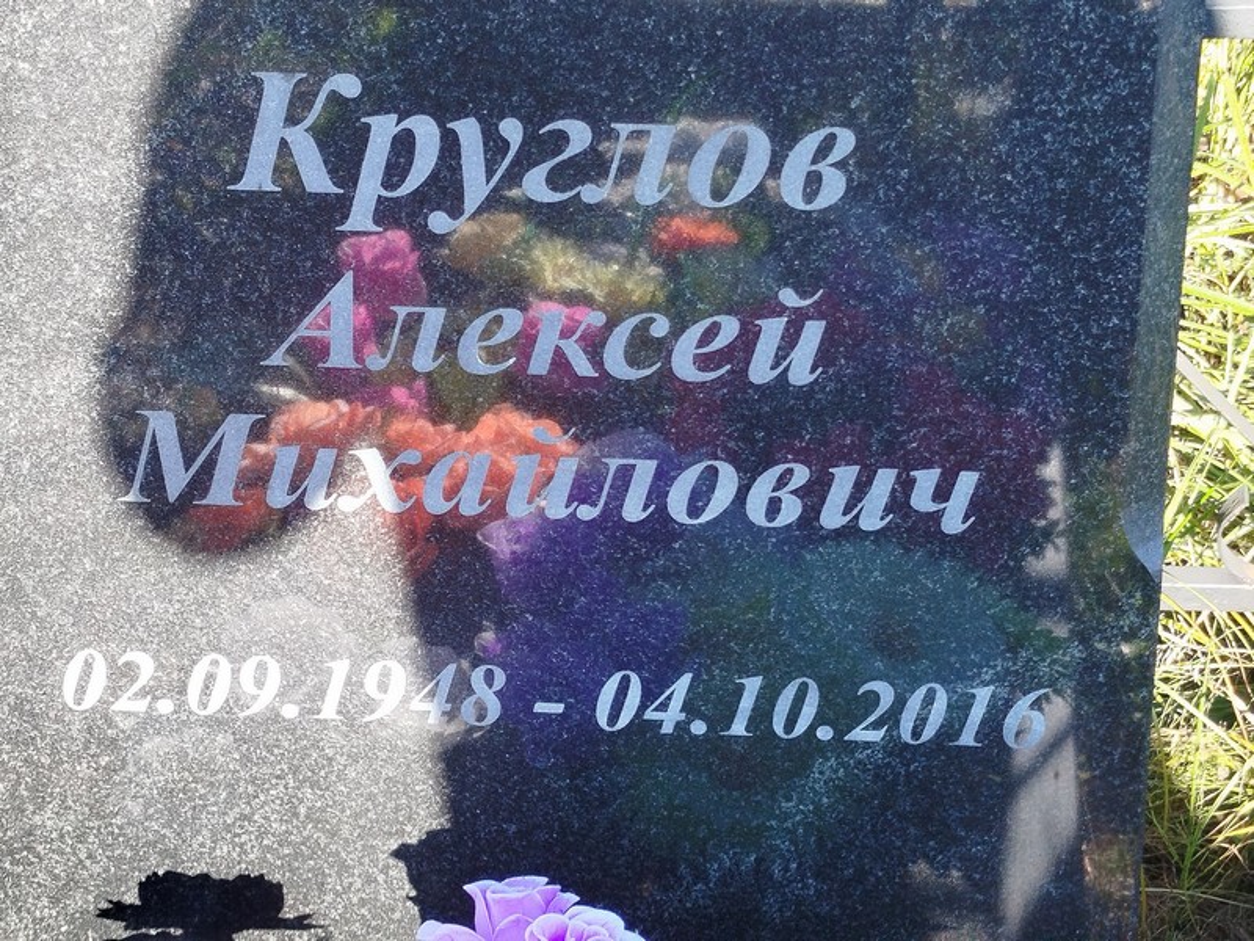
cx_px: 627
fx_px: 1123
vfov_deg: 45.4
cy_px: 470
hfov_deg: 58.4
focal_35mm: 31
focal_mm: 5.31
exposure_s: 1/100
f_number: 1.7
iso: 50
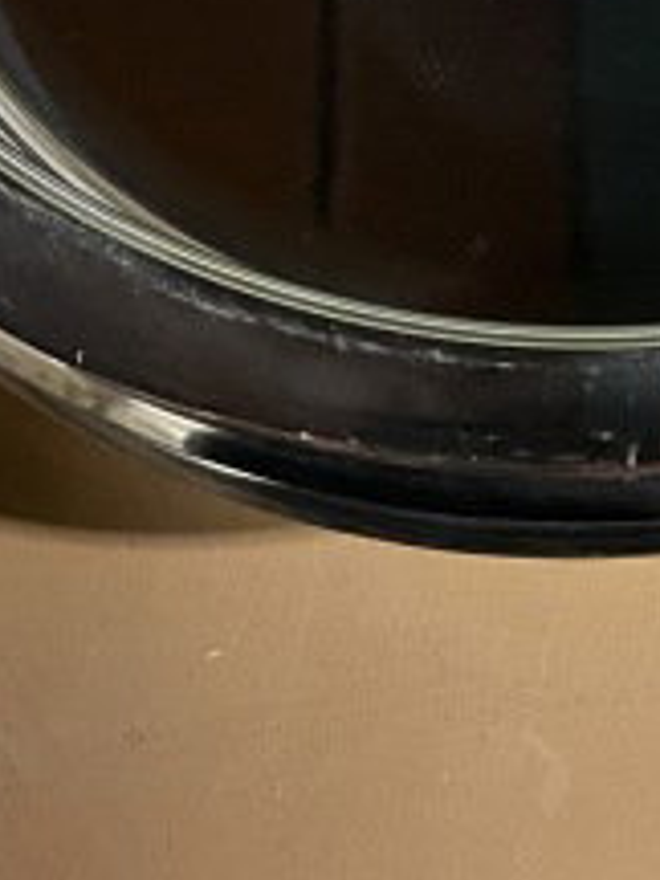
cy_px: -589
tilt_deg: -58.6
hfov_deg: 14.9
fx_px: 2491
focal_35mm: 98
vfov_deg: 17.2
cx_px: 644
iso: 250
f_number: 1.6
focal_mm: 4.2
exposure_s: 1/60
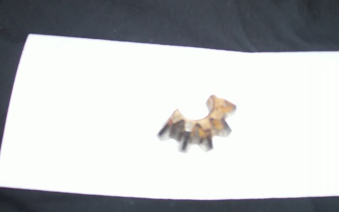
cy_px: 81
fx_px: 462
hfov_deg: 40.3
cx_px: 185
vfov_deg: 25.8
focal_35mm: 50
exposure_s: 1/120
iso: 140
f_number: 2.9
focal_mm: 7
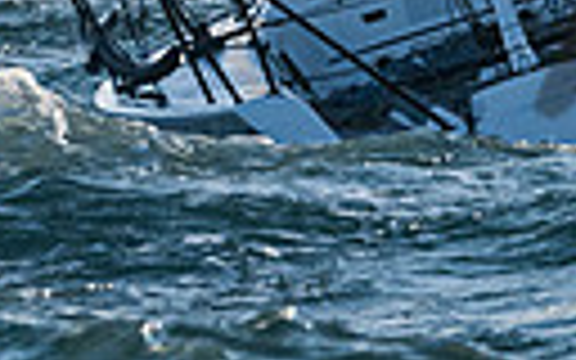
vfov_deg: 0.9
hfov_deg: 1.5
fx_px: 21773
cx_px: 216
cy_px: -718
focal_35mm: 1387
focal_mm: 220
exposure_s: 1/2000
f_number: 6.3
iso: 400
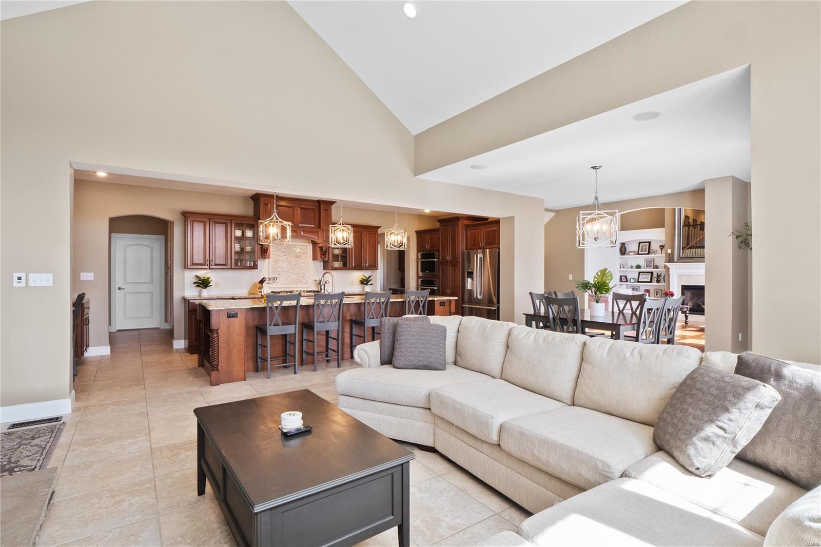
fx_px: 410
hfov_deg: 90.0
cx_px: 410
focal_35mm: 18
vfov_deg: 67.4
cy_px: 274
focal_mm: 9
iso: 400
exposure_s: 1/6
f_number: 10
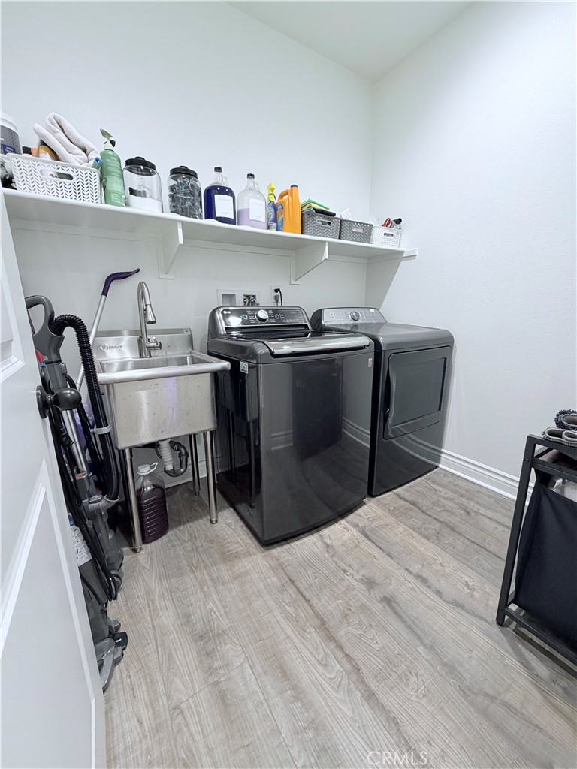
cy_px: 384
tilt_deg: -11.9
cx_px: 288
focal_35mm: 14
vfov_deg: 102.1
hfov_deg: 85.7
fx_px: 311
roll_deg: +2.0
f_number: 2.2
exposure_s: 1/60
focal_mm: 2.22
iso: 200
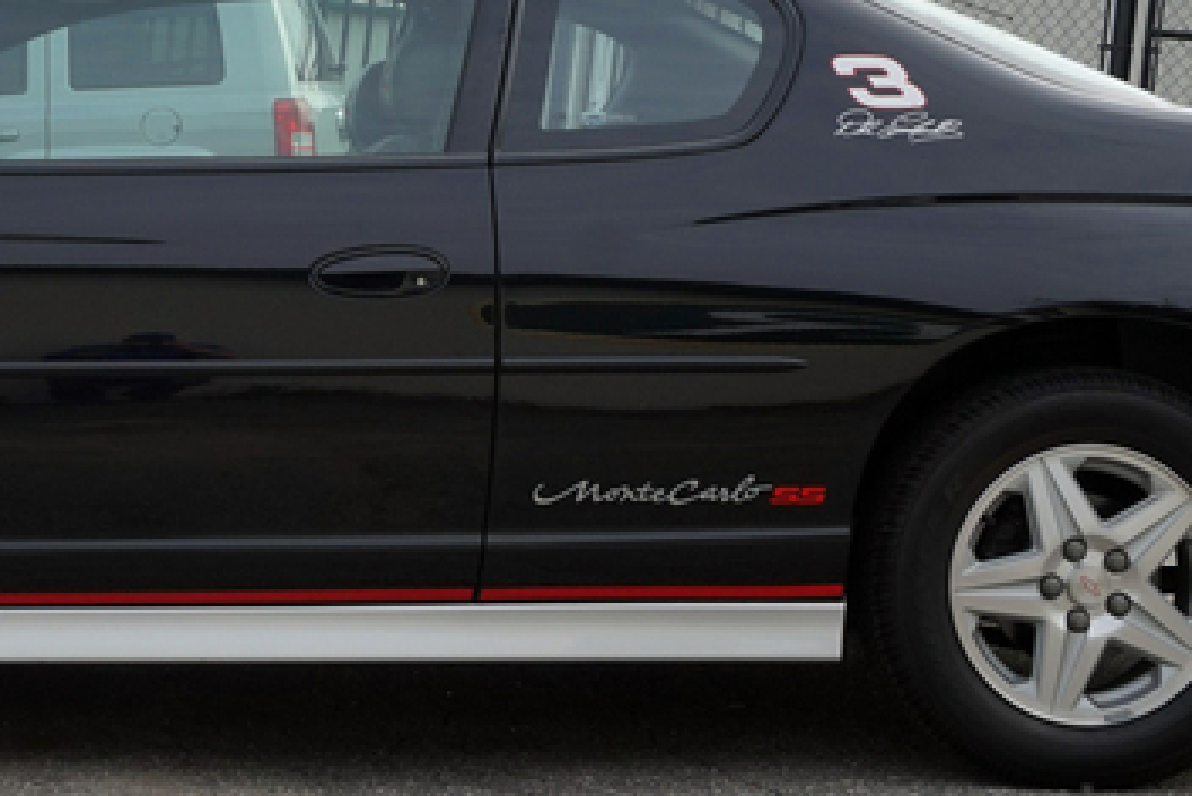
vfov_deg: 15.2
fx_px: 2962
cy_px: 181
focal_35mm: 89
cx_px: 217
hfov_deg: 22.4
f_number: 11
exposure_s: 1/100
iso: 100
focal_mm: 21
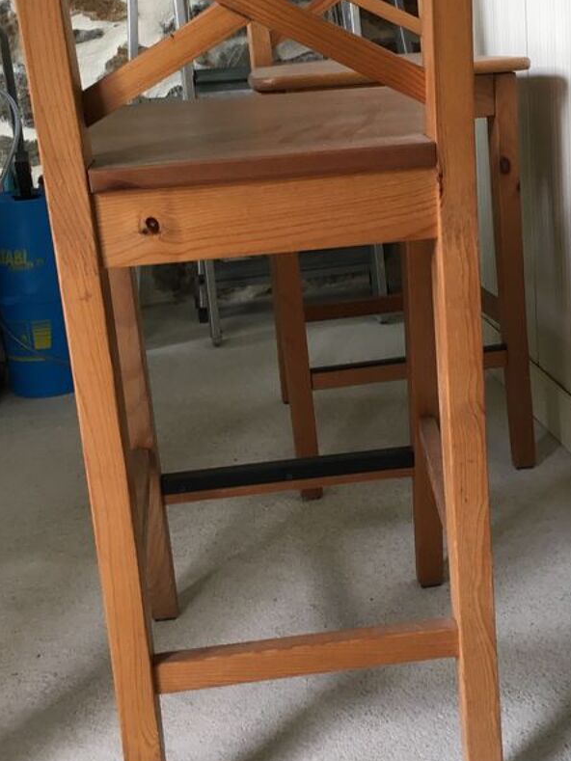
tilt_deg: -15.2
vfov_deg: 38.6
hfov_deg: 29.5
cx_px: 373
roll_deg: +1.2
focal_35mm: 49
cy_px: 283
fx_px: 1077
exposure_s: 1/33
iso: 25
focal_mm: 4.15
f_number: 2.2
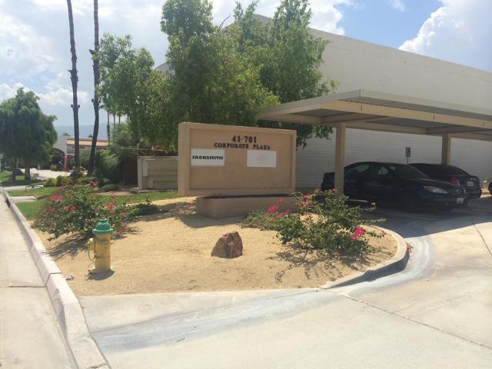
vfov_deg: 46.8
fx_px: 426
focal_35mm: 30
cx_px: 246
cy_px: 184
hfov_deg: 60.0
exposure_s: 1/2933
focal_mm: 4.12
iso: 32
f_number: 2.2
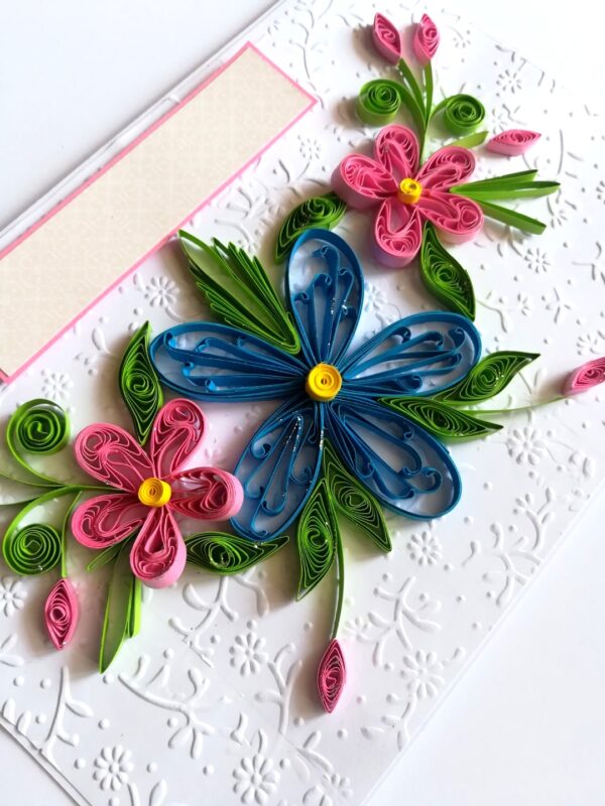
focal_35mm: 26
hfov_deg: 53.1
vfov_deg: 67.3
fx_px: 606
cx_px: 302
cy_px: 403
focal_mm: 3.83
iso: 100
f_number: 2.2
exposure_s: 1/100
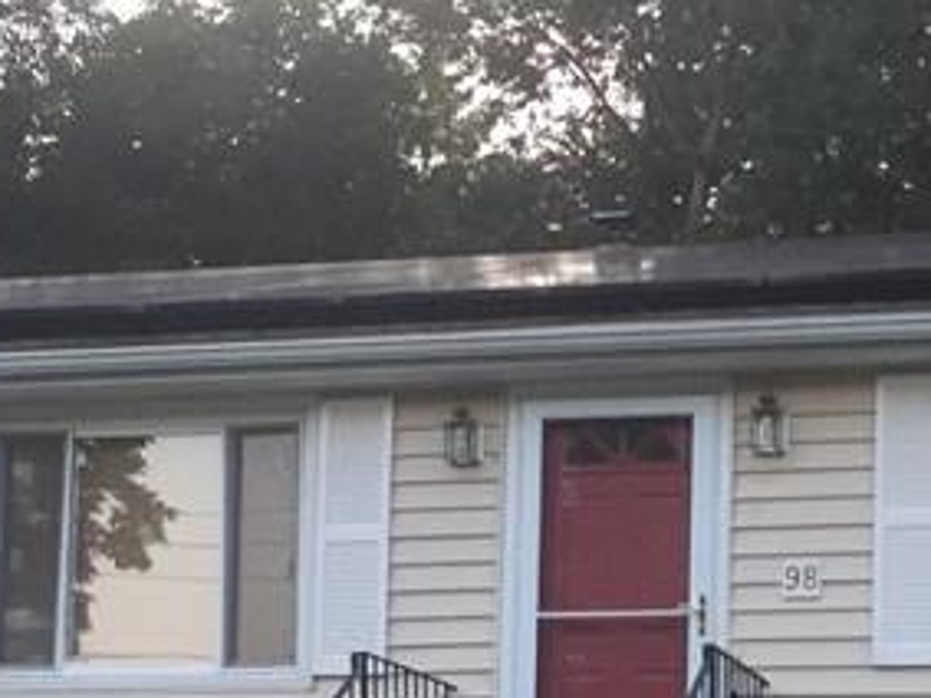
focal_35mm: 105
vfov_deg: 13.7
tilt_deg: +3.6
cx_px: 694
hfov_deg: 18.6
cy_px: 840
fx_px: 2823
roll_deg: -1.8
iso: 40
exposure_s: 1/30
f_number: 2.2
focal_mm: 4.15
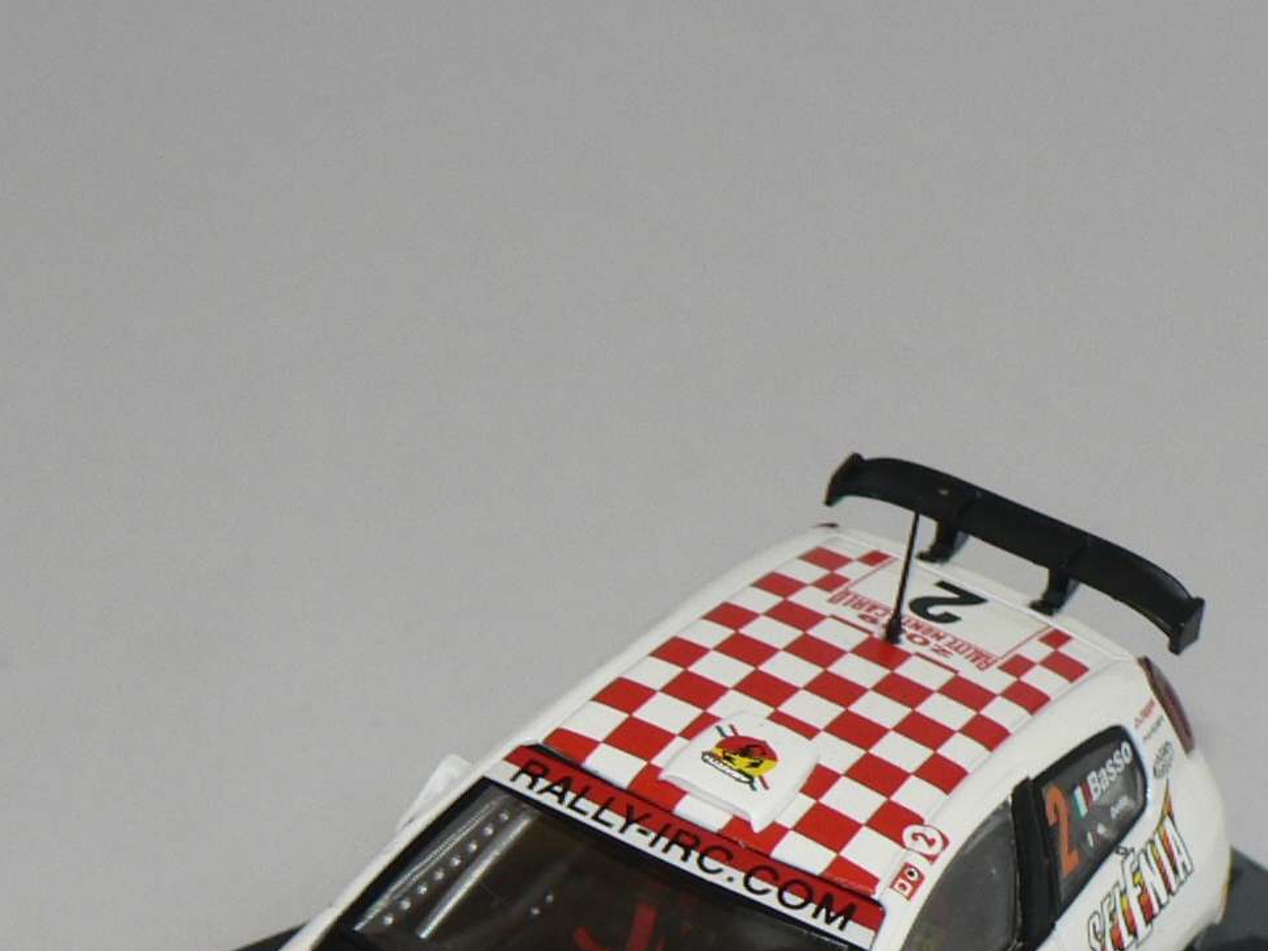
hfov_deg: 8.7
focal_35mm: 228
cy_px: 1094
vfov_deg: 6.5
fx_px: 8350
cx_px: 774
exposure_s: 1/60
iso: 80
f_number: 3.2
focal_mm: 14.3
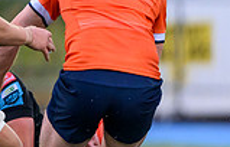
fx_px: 17051
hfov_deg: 0.8
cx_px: 540
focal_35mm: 2700
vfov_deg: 0.5
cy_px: 188
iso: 3200
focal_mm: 560
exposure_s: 1/1250
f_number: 4
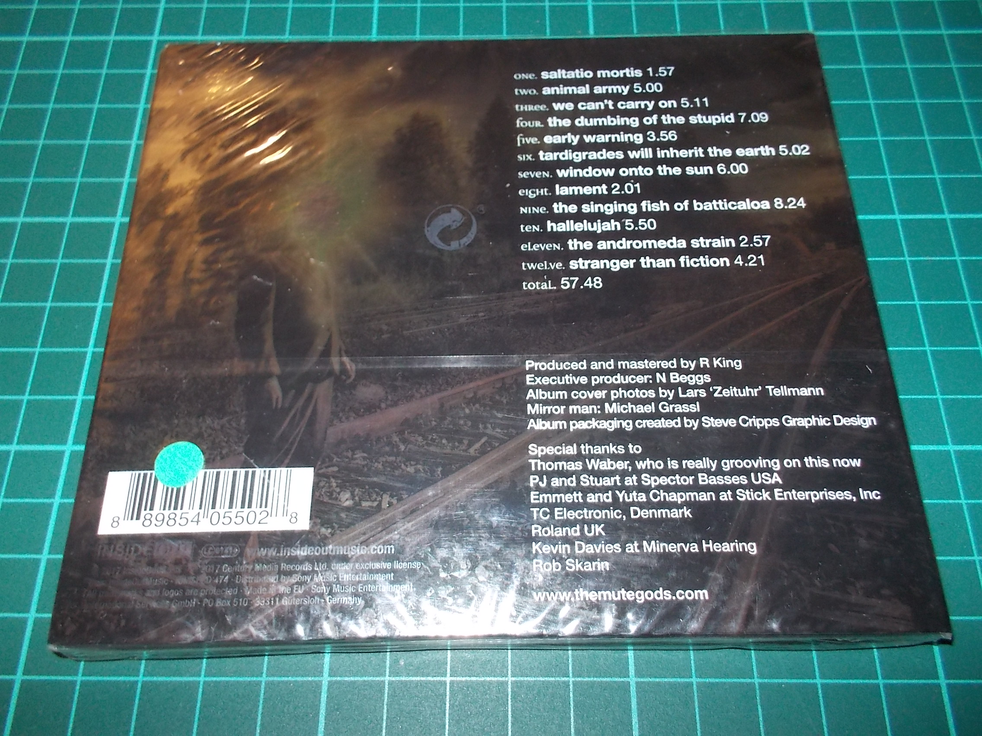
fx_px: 823
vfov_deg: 48.2
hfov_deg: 61.7
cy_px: 368
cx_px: 491
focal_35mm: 29
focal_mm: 4.1
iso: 200
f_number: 3.3
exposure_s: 1/30
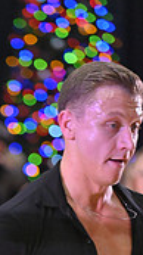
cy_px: 352
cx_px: -57
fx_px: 3798
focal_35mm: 562
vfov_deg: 3.8
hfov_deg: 2.2
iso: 4000
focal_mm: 160
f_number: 4
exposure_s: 1/400
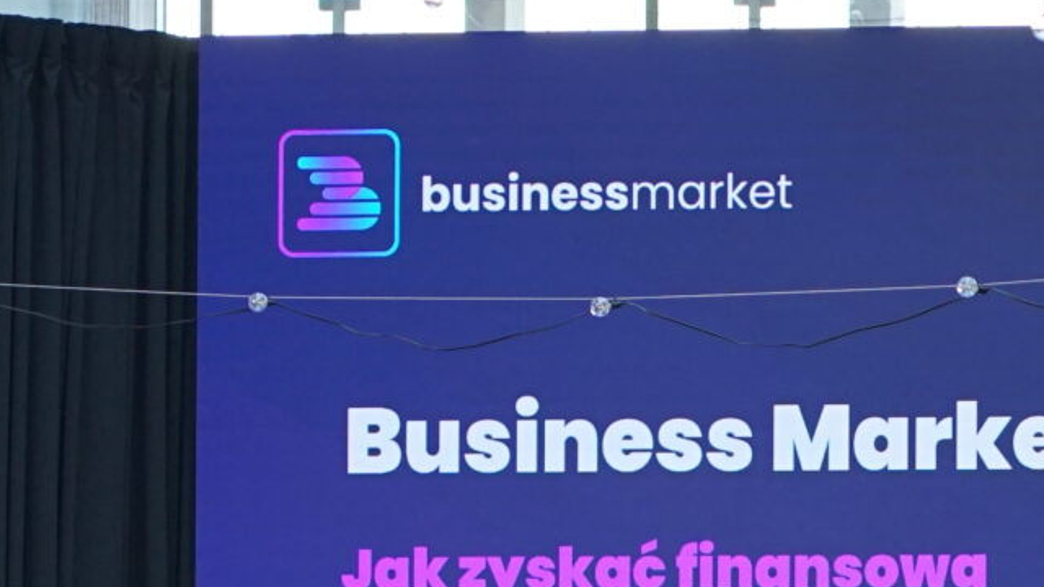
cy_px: 966
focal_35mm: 356
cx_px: 1168
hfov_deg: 6.0
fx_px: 9855
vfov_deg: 3.4
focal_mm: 85
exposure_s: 1/250
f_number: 3.5
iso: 800
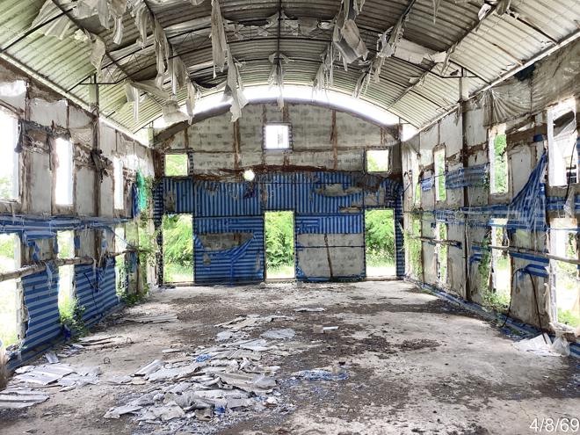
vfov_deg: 45.4
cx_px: 290
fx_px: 519
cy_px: 218
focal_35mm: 31
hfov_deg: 58.4
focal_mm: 3.3
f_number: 2.4
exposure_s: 1/100
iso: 40
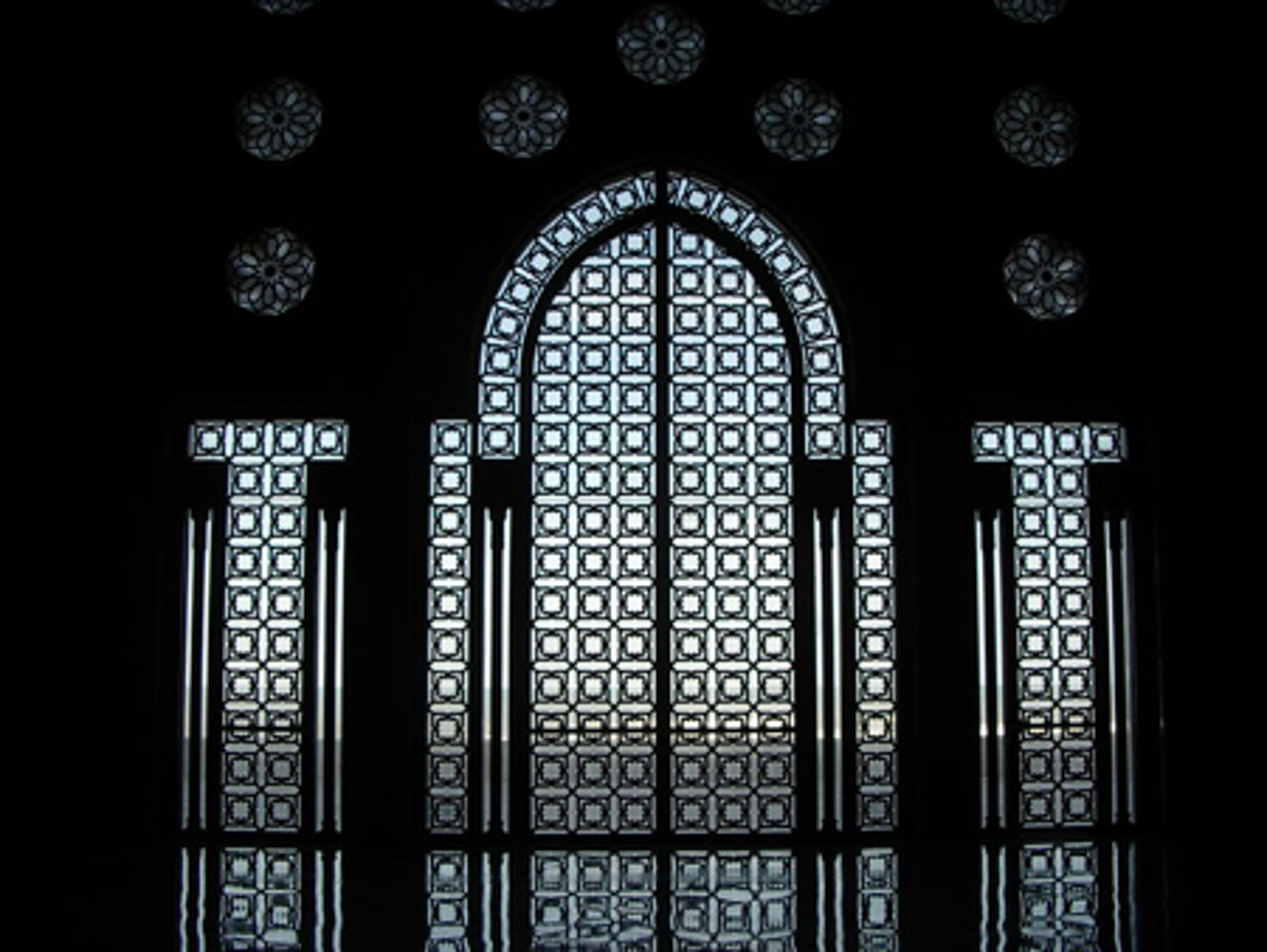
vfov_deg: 37.8
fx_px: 1392
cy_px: 476
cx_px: 634
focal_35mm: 38
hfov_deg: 49.0
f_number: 4.8
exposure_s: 1/250
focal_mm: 5.8
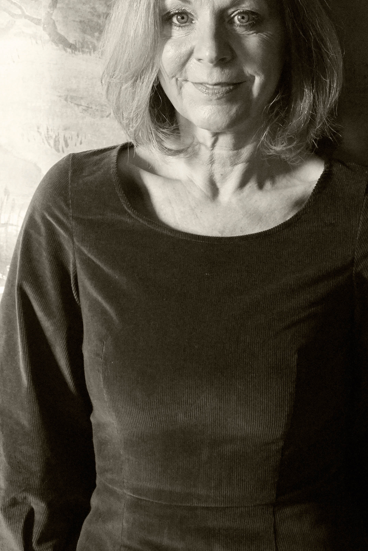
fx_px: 2007
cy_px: -166
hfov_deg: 10.5
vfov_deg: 14.9
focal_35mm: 131
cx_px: 153
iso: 800
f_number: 4
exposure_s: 1/1250
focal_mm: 50
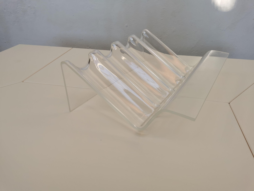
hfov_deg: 65.3
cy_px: 96
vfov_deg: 51.4
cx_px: 127
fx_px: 198
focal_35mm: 27
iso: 50
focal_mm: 5.58
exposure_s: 1/122
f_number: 1.8
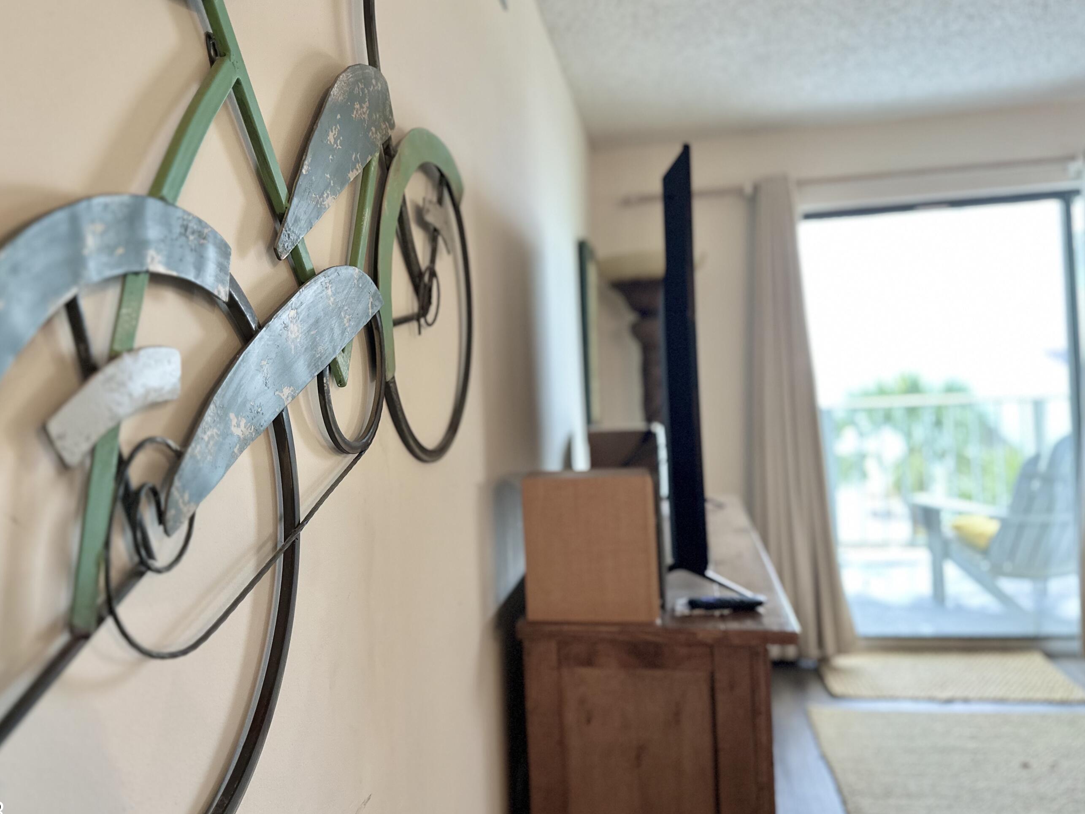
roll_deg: +2.9
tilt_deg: +0.6
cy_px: 380
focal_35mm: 28
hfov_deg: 63.2
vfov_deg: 49.7
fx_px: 878
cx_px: 478
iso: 200
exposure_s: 1/60
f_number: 1.78
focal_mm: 6.86
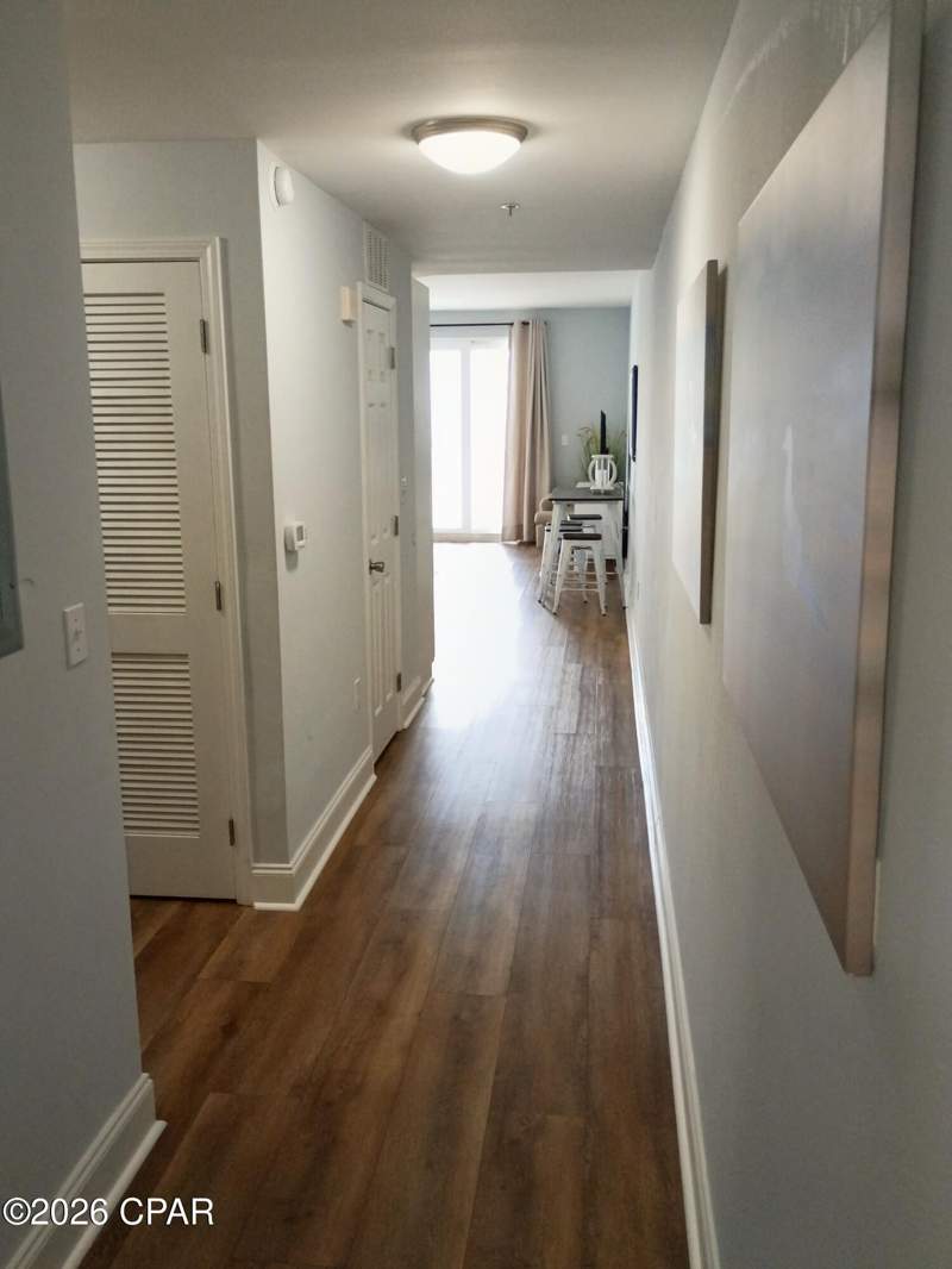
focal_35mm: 29
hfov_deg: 48.2
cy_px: 634
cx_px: 476
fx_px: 1063
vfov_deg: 61.6
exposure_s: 1/60
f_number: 1.8
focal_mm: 4.27
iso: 723
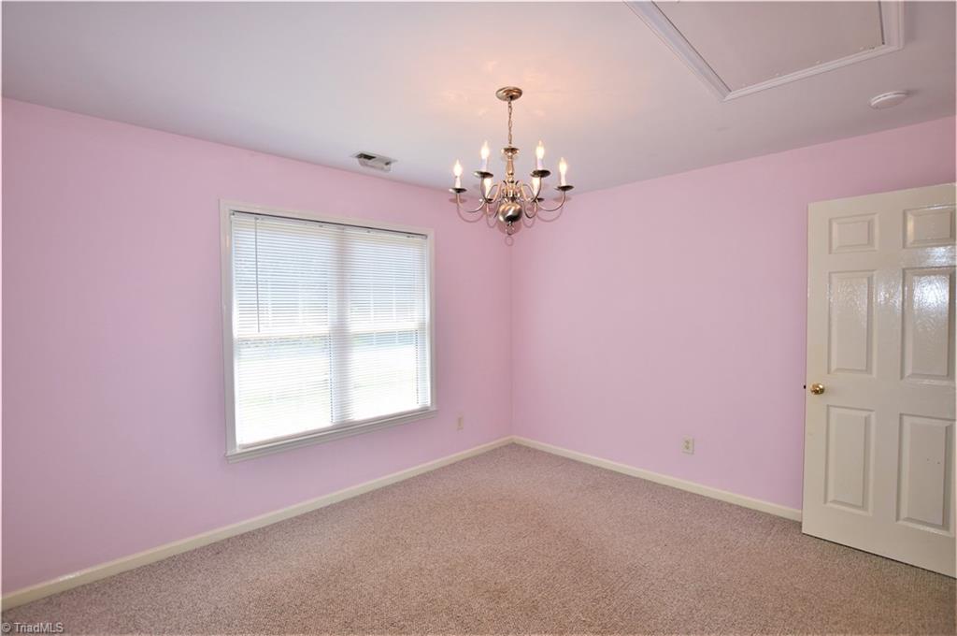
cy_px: 318
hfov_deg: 100.5
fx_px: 398
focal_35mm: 15
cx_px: 478
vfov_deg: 77.2
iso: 125
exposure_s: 1/125
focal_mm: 10
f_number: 4
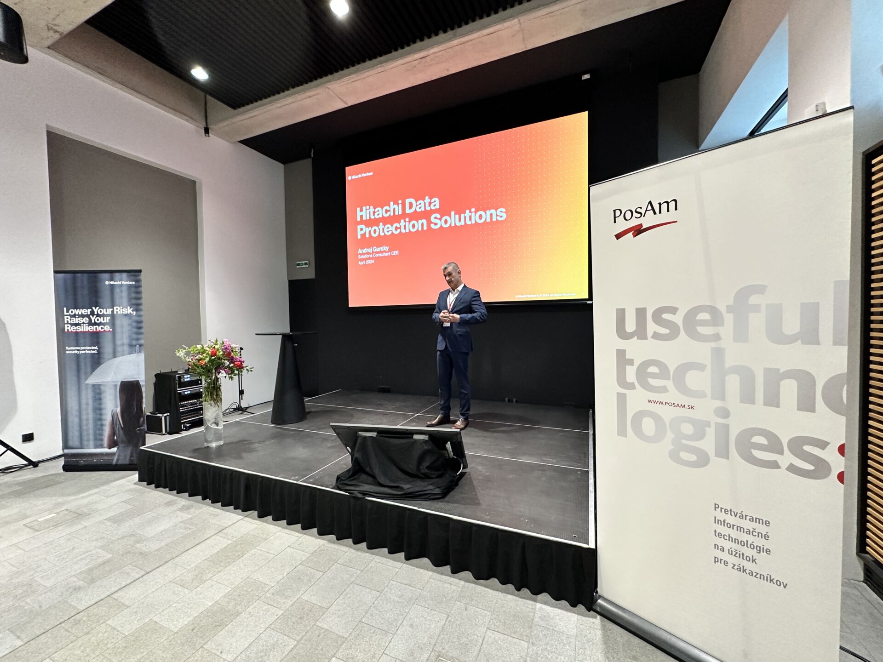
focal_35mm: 14
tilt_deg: -1.3
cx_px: 442
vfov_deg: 85.7
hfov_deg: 102.1
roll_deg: +1.1
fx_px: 357
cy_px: 331
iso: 320
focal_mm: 2.22
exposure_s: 1/60
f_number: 2.2
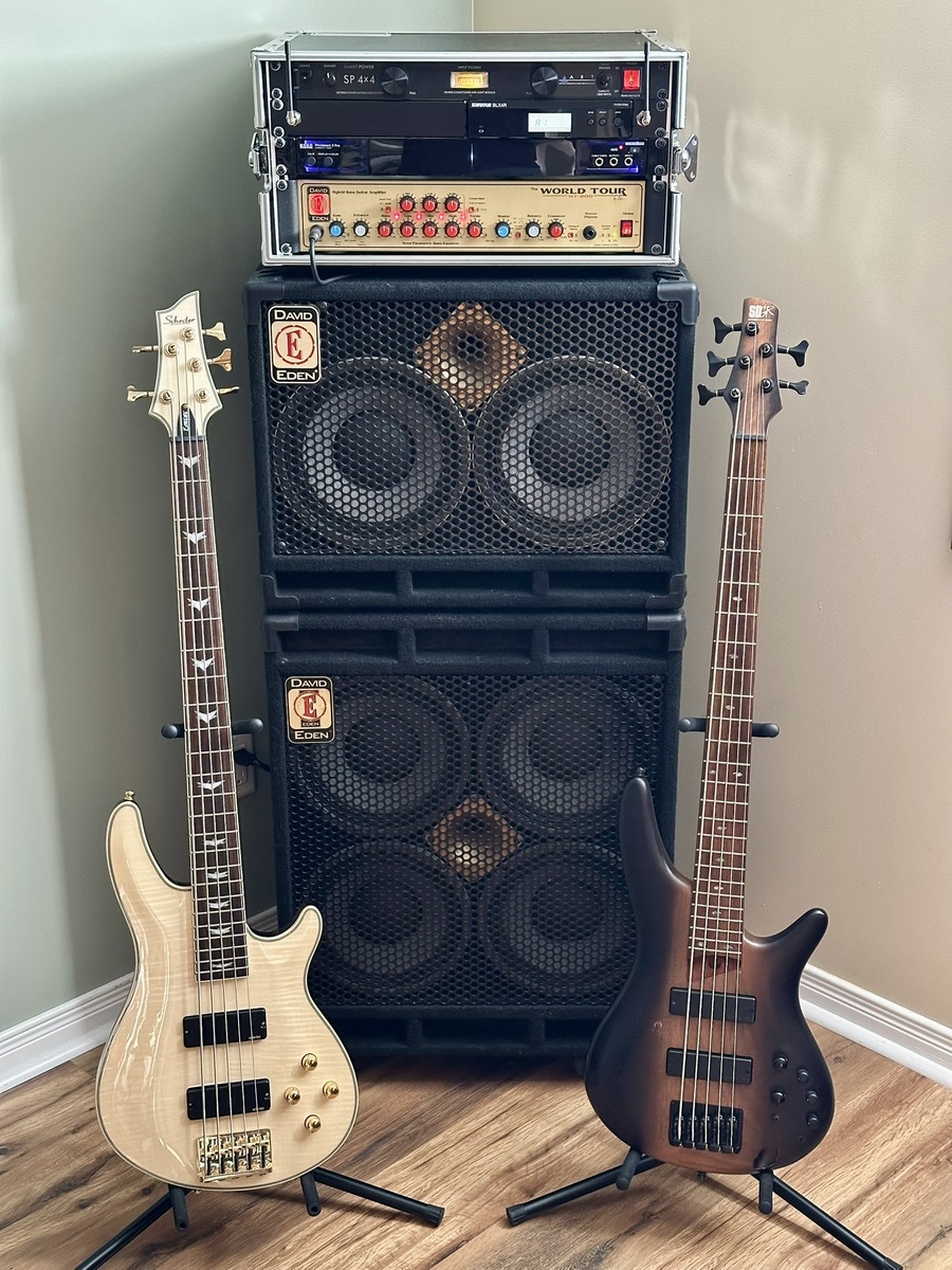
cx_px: 476
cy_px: 635
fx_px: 1760
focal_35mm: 48
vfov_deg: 39.7
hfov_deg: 30.3
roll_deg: -0.9
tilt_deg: -21.3
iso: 500
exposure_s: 1/40
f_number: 1.78
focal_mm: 6.86
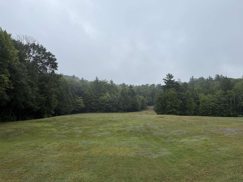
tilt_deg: +6.5
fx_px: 168
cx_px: 122
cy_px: 91
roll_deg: -0.1
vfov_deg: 56.8
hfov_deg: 71.6
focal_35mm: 24
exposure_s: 1/3425
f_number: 1.78
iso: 80
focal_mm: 6.76
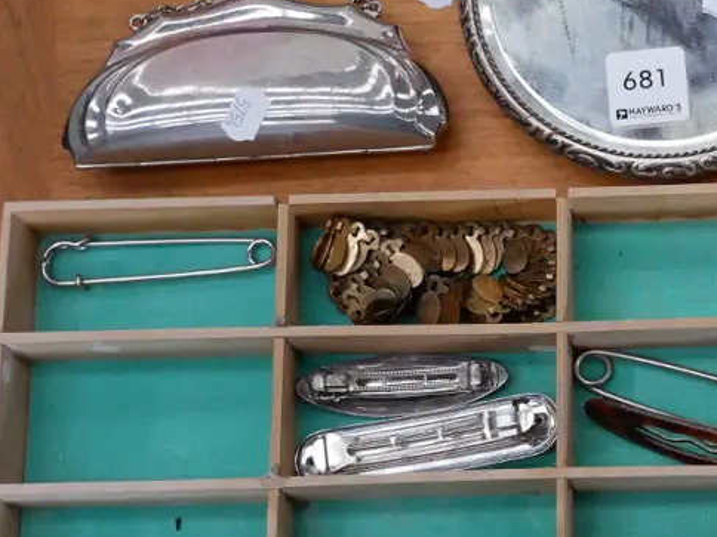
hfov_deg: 20.6
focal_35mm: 93
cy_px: 297
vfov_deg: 15.9
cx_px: 650
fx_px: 1926
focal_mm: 22
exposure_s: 1/60
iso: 1000
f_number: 4.2
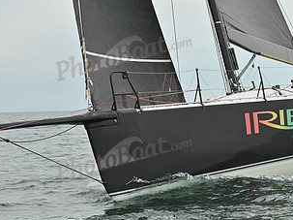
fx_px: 1091
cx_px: 243
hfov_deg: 15.2
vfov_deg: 11.5
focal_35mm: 129
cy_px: 93
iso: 320
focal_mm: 70
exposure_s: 1/1250
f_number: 7.1
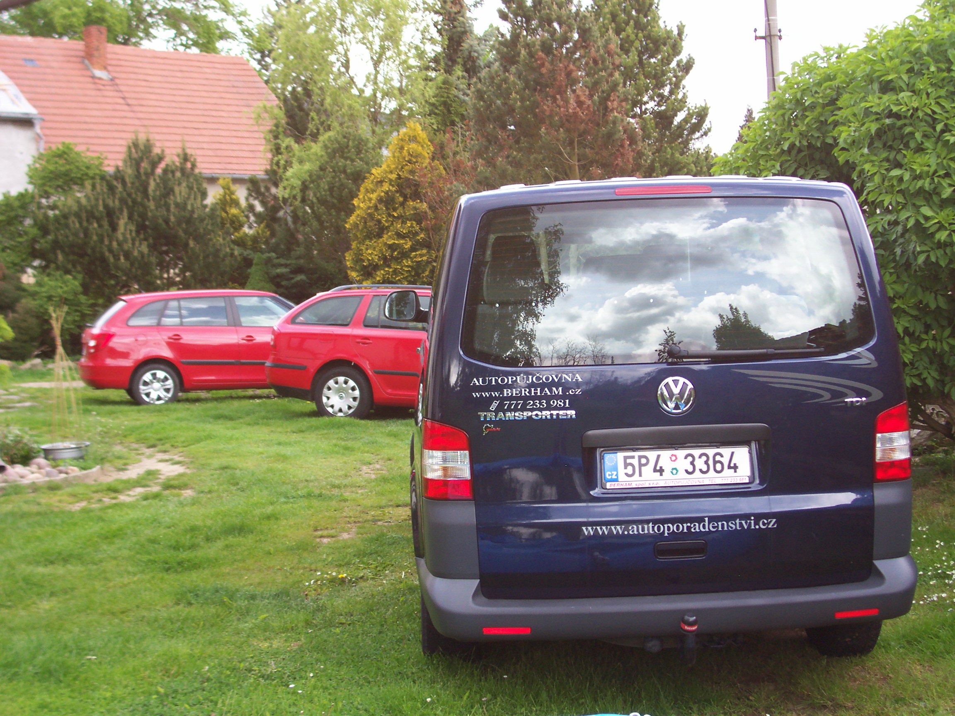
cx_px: 478
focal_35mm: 53
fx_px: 1462
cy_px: 358
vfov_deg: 27.5
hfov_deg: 36.2
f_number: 3.2
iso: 80
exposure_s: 1/141
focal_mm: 8.7
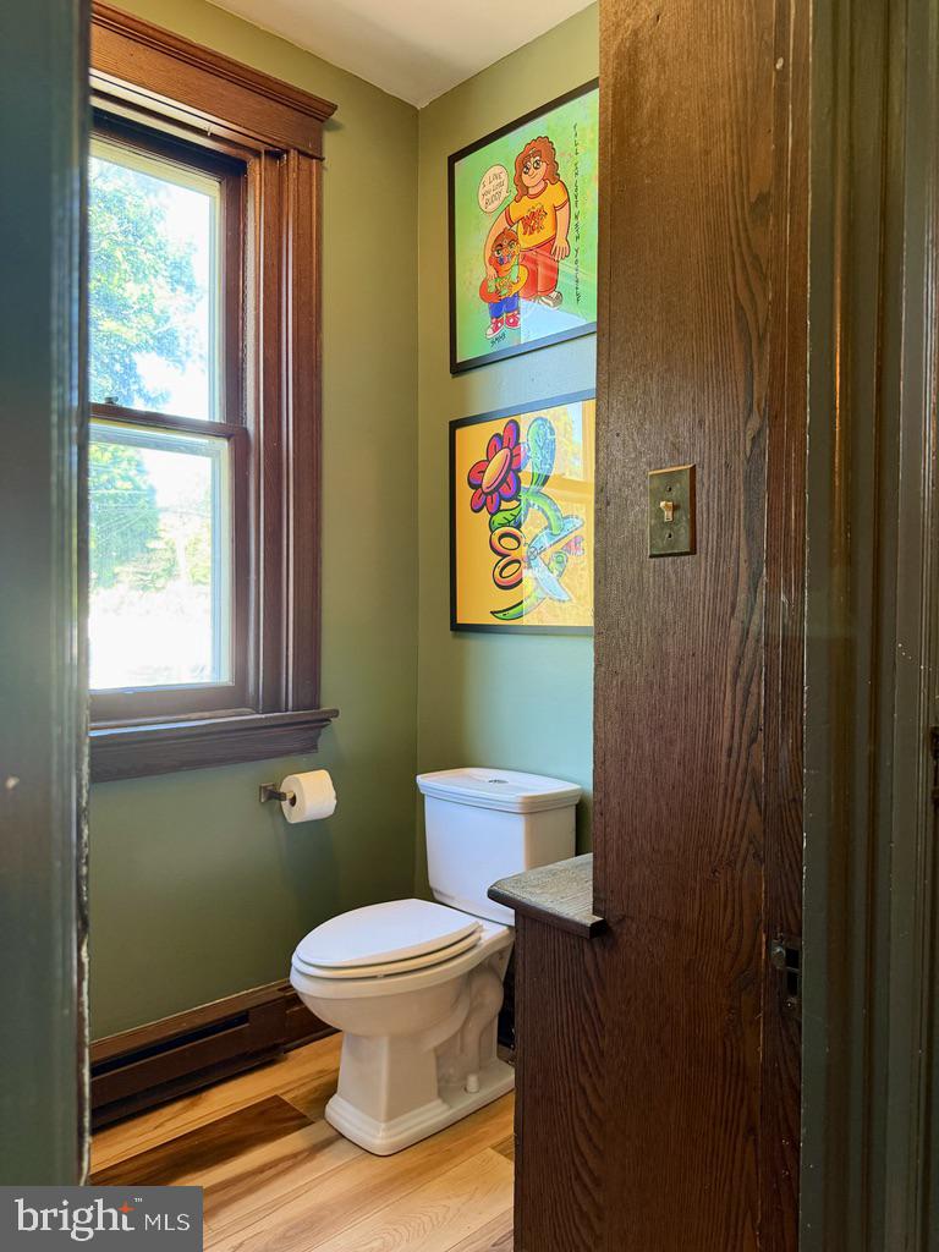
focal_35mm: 24
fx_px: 868
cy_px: 626
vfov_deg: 71.6
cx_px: 470
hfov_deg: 56.8
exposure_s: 1/60
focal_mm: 6.76
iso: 250
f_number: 1.78
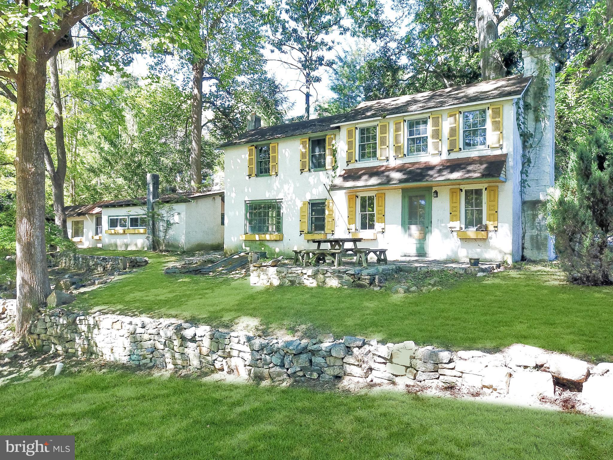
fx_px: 460
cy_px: 230
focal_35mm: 26
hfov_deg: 67.3
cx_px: 306
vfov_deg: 53.1
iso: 194
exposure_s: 1/25
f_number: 2.2
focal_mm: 4.73
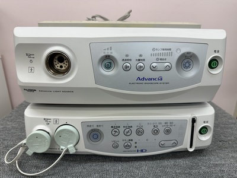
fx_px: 164
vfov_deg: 56.8
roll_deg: +0.2
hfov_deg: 71.6
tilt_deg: -18.9
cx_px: 118
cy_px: 89
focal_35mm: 24
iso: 64
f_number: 1.78
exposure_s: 1/149
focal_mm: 6.86
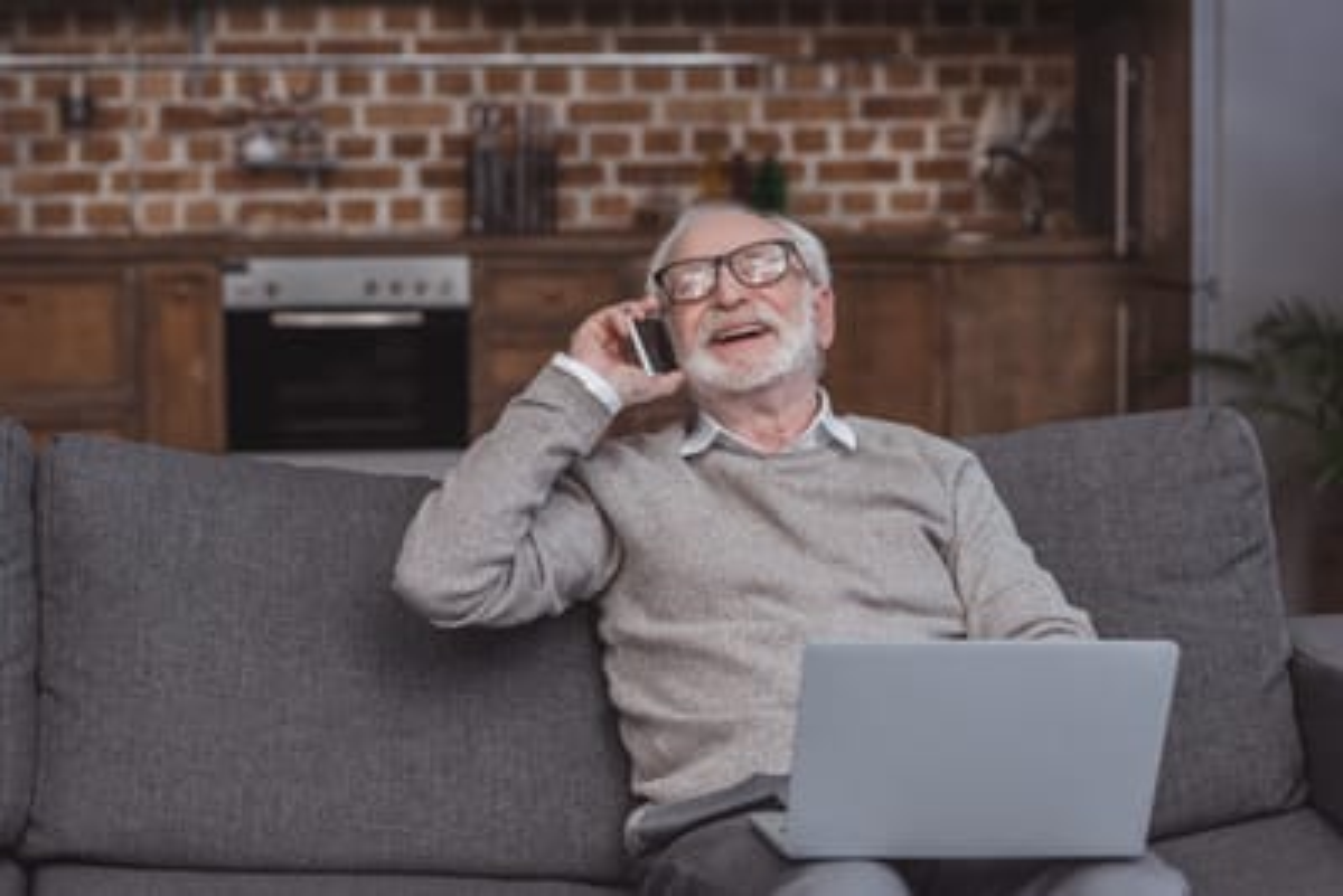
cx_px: 672
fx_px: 3172
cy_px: 448
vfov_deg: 16.1
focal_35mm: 85
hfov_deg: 23.9
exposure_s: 1/160
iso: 125
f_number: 4
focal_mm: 85
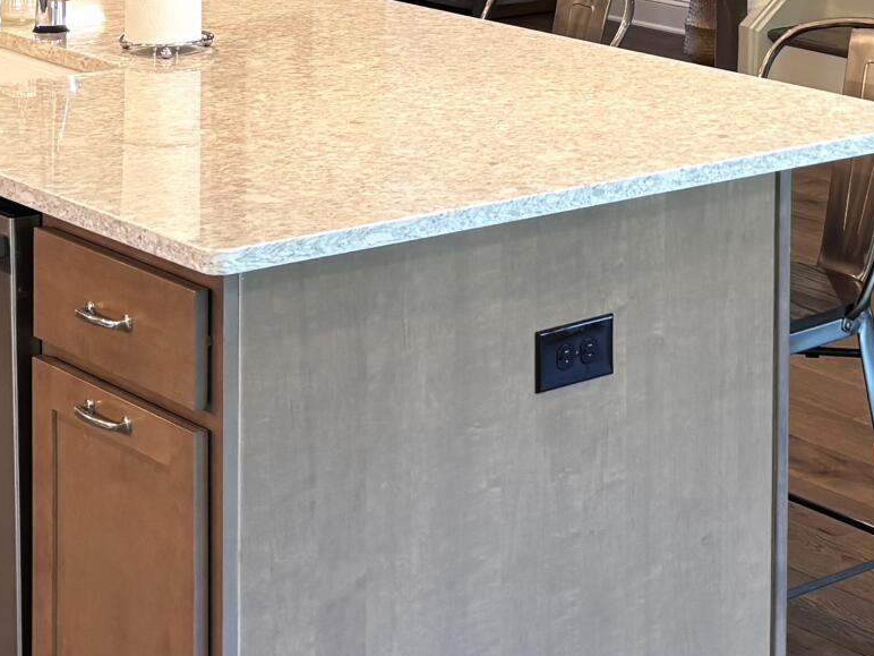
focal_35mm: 101
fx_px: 2550
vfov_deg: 13.9
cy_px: -256
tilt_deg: -2.1
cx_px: 840
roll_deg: -1.5
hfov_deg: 19.0
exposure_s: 1/60
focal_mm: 5.96
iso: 80
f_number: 1.6
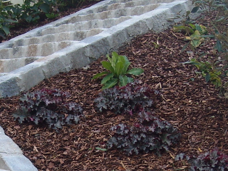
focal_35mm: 115
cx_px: 28
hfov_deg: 16.9
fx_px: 758
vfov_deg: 12.6
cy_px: 207
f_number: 2.8
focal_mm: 5.7
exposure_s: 1/105
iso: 64
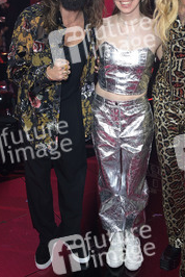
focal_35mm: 42
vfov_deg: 45.7
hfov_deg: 31.6
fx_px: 323
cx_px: 132
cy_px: 94
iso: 2500
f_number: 5
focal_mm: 28
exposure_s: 1/200
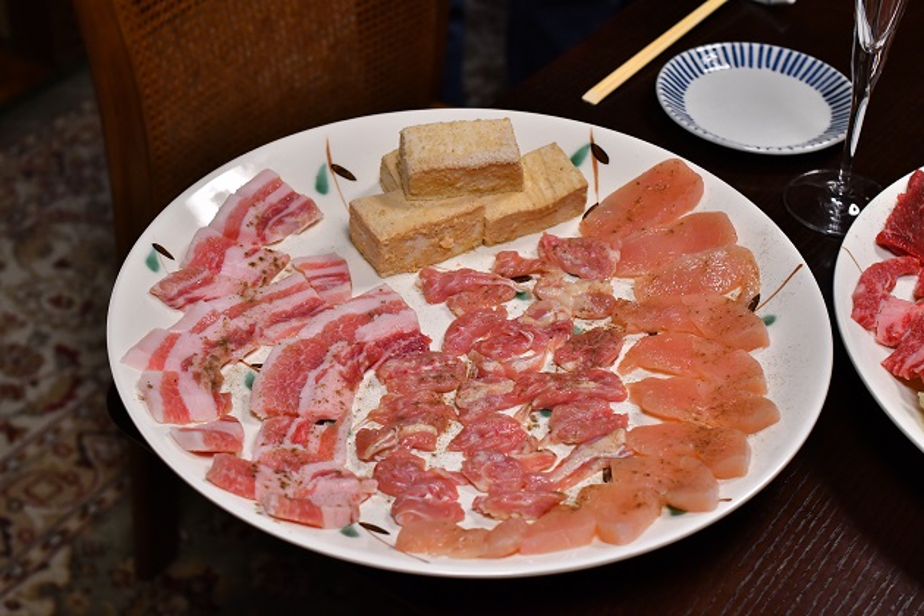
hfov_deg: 33.4
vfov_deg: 22.6
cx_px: 462
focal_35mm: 60
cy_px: 308
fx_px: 1540
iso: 1250
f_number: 5.6
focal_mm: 40
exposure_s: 1/200
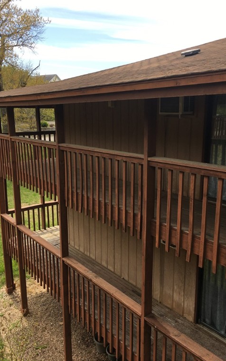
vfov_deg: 61.2
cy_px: 180
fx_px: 306
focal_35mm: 31
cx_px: 110
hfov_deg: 40.6
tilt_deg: -11.5
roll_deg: -0.6
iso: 25
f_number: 2.2
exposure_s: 1/693
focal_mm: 4.15
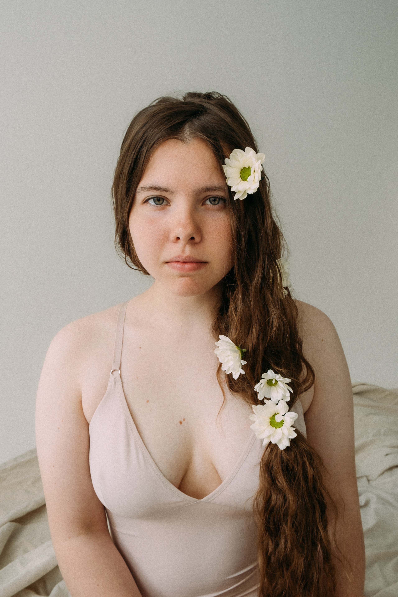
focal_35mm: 29
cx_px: 199
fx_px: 481
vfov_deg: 63.7
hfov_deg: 45.0
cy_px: 298
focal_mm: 19.6
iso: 160
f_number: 9
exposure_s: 1/30
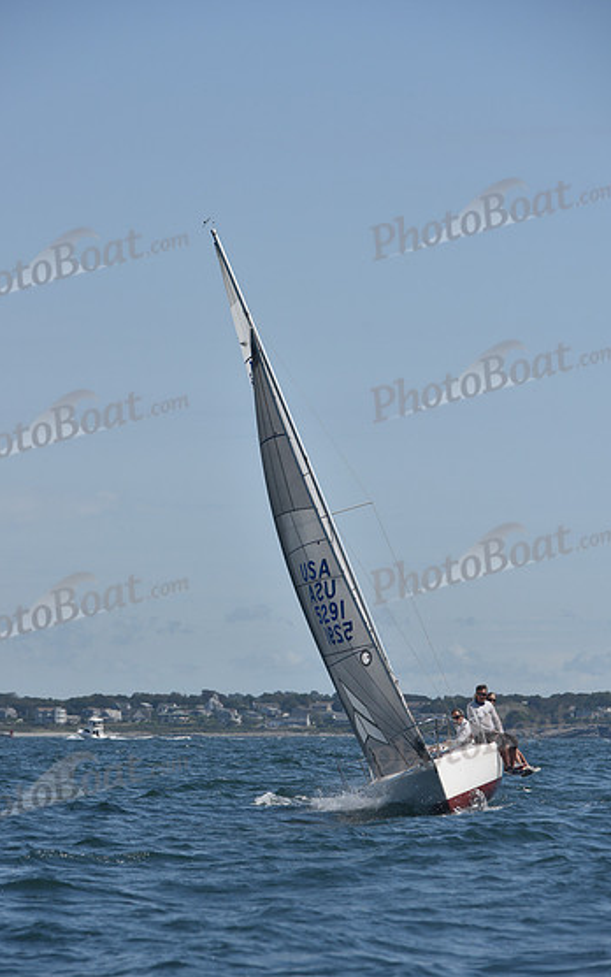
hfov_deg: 7.7
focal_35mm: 170
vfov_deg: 12.3
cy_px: 494
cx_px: 280
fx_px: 4525
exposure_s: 1/1000
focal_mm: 160
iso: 250
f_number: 7.1
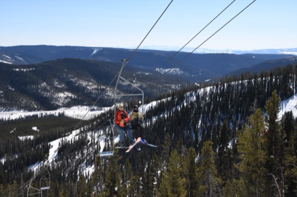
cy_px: 98
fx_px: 379
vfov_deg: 29.2
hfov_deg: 42.8
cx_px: 148
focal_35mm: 46
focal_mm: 31
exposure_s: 1/3200
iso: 400
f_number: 5
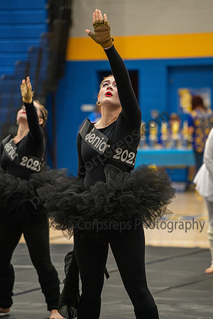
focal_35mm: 175
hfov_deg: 7.8
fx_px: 1553
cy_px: 160
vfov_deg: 11.7
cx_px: 106
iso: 5600
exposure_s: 1/500
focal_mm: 175
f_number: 4
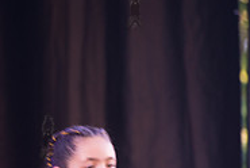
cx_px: -127
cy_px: 201
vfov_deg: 2.8
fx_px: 3373
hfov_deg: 4.2
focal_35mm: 485
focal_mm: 155
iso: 400
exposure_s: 1/80
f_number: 4.5
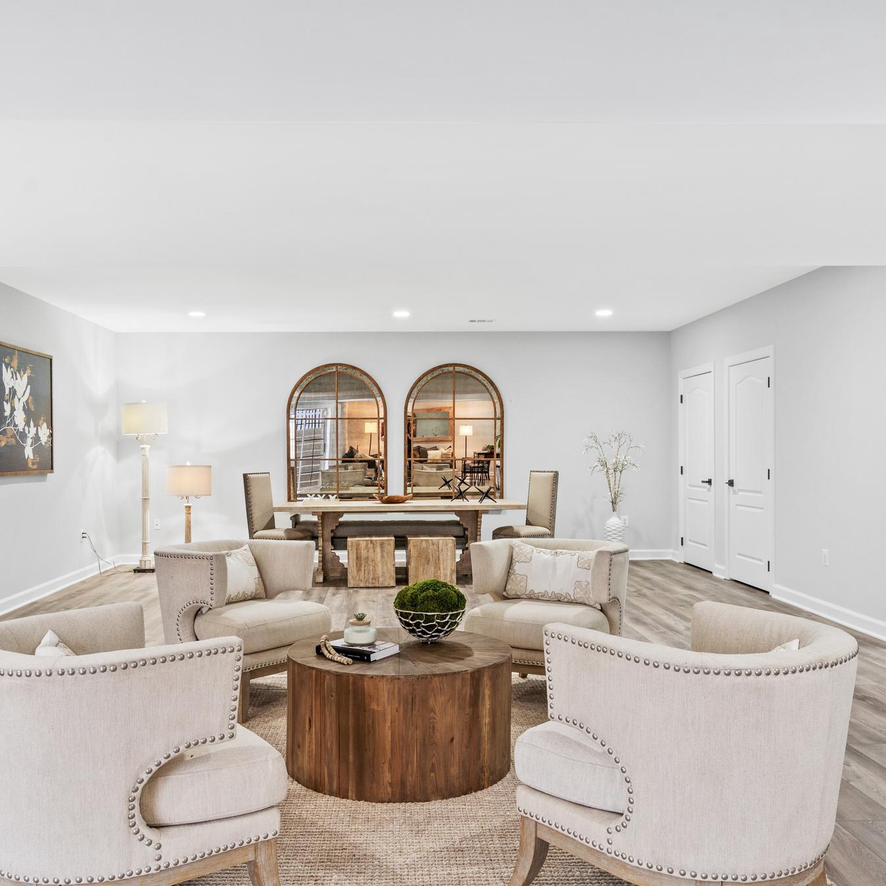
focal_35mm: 31
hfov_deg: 52.5
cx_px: 410
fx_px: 898
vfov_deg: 52.5
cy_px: 440
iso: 640
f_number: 8
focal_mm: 24
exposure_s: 1/2.5
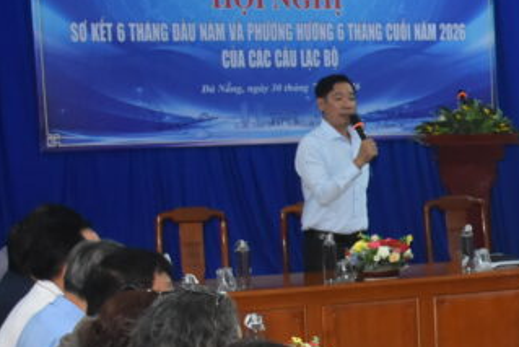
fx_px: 1595
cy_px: 275
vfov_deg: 12.4
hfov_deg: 16.8
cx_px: 778
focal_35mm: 111
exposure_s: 1/125
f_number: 6.3
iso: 2000
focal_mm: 23
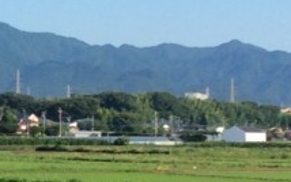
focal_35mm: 162
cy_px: 92
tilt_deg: +2.3
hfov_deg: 12.2
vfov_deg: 8.1
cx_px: -167
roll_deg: +1.6
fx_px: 1285
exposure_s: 1/1003
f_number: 2.4
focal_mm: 3.3
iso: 32
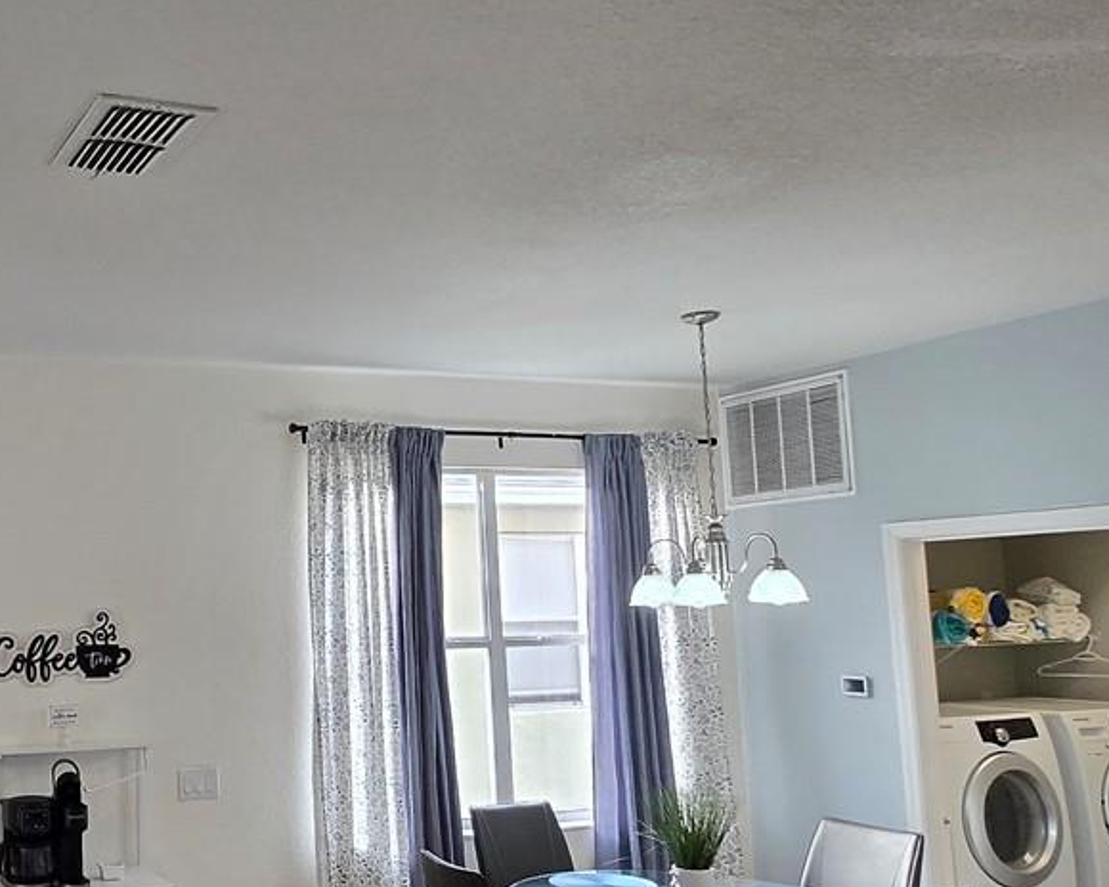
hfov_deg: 46.1
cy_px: 499
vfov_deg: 42.2
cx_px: 94
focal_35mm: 35
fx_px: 1149
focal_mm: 1.7
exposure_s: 1/60
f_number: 2.2
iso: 80
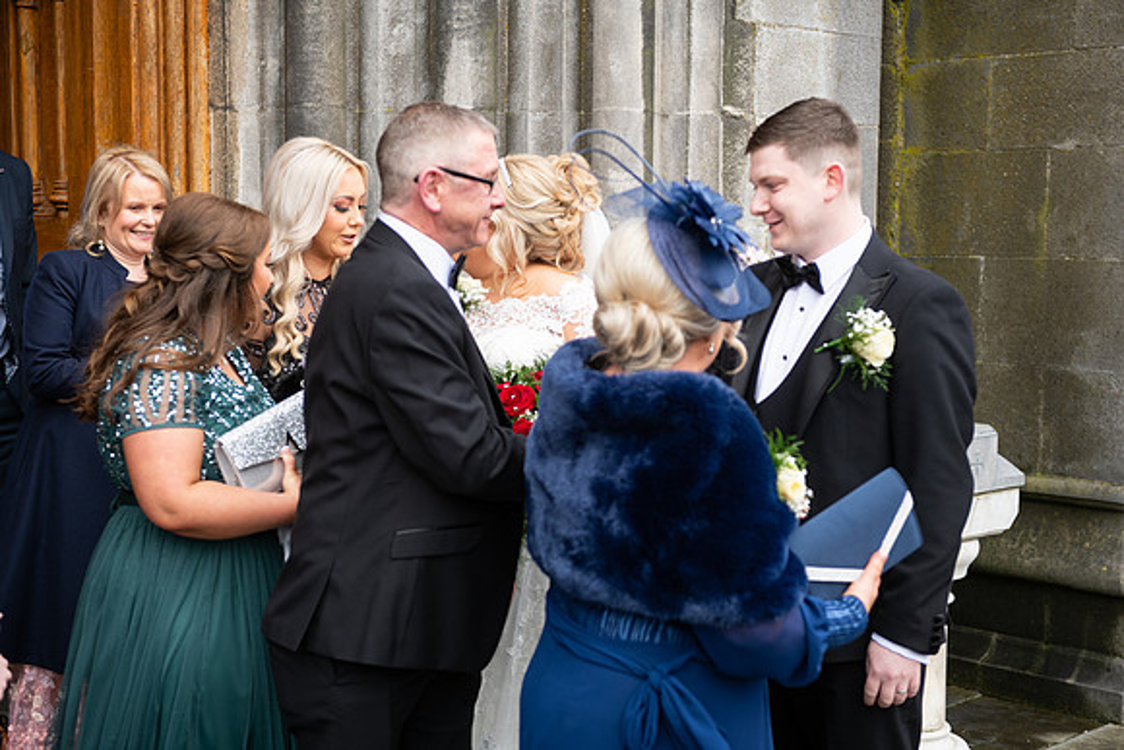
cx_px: 562
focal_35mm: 55
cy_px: 375
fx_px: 1718
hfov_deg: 36.2
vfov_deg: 24.6
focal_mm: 55
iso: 125
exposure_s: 1/160
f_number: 3.5
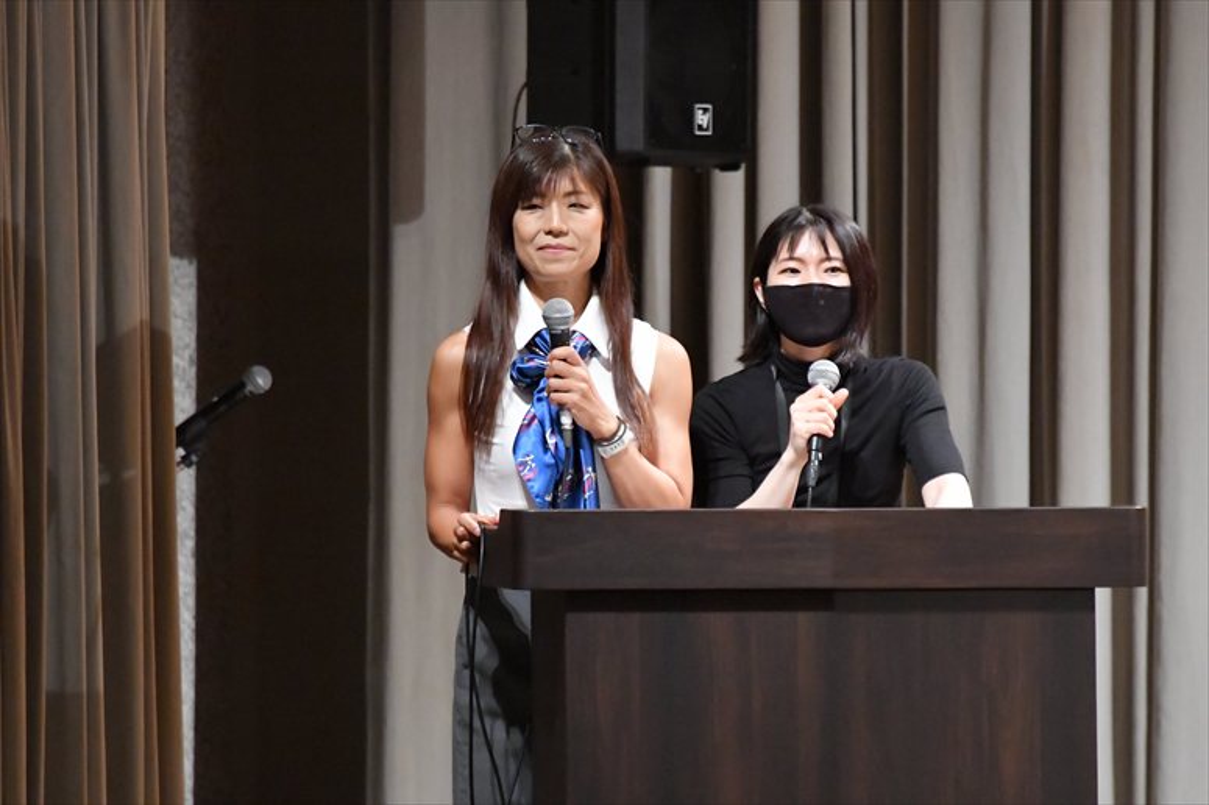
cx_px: 604
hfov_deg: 4.6
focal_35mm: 450
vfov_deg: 3.1
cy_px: 402
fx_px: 15105
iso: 11400
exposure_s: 1/400
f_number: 5.6
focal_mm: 300
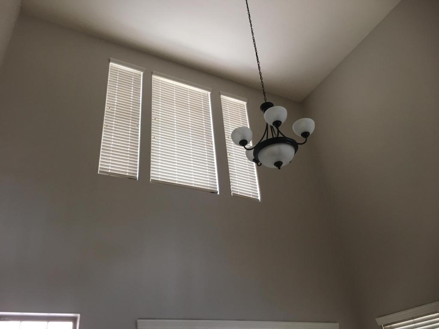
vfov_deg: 48.2
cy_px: 164
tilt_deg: +33.1
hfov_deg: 61.7
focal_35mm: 29
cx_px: 220
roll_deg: +5.7
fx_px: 368
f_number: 2.2
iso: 25
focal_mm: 4.15
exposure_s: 1/30
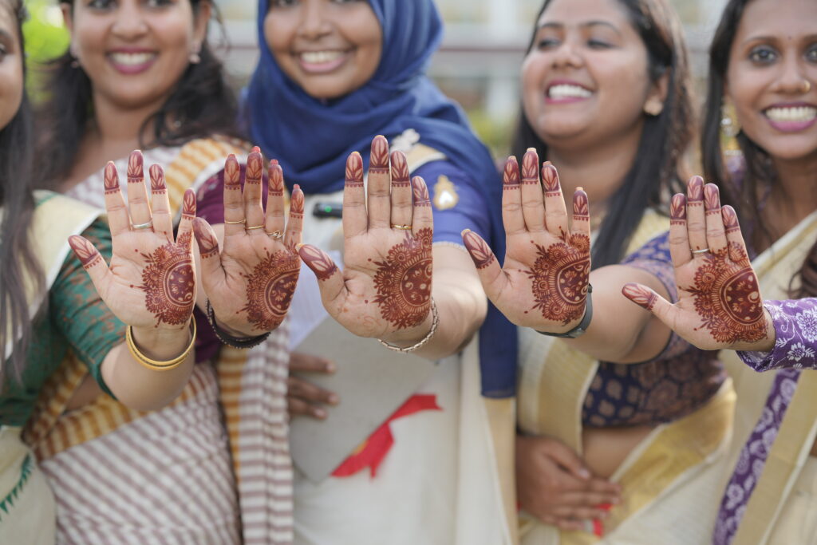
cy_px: 272
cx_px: 408
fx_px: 1929
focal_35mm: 85
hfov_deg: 23.9
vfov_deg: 16.1
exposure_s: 1/200
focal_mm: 85
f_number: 3.2
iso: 125
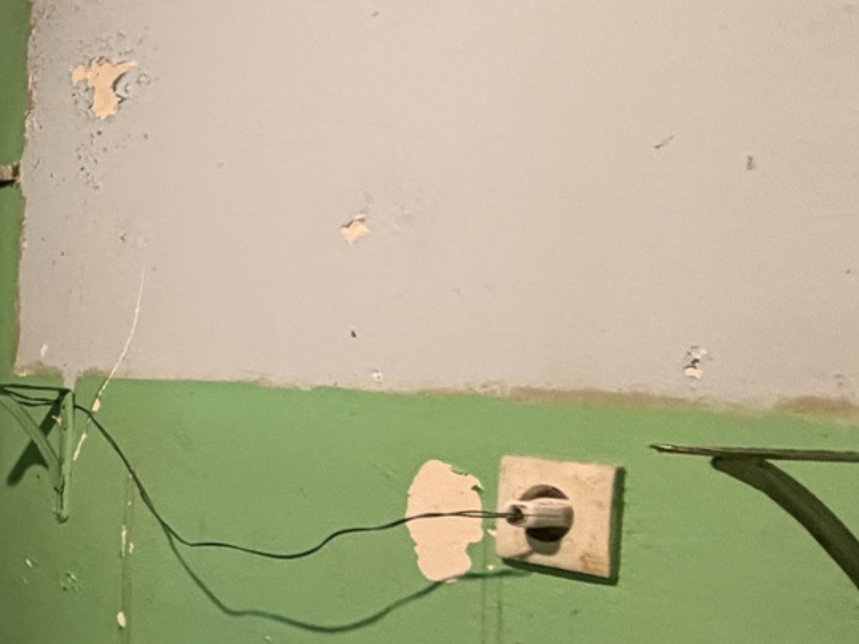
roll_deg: -1.6
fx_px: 1240
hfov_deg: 23.8
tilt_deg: -3.9
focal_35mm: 50
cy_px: 361
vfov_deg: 29.1
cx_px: -600
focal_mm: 2.22
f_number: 2.2
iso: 320
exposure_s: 1/50
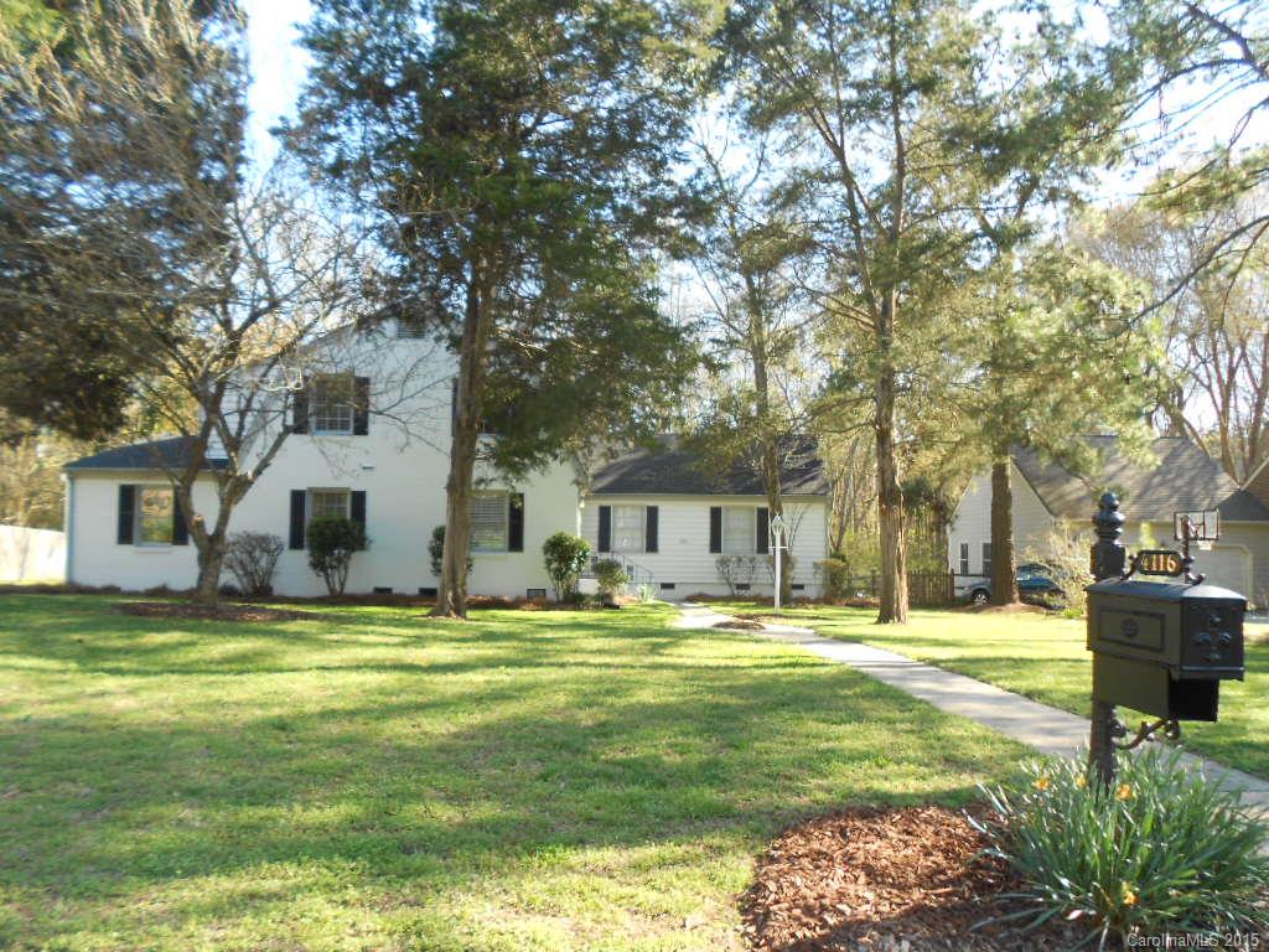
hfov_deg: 67.3
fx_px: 953
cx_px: 634
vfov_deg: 53.1
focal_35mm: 26
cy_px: 476
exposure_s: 1/100
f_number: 3.2
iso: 80
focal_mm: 4.6
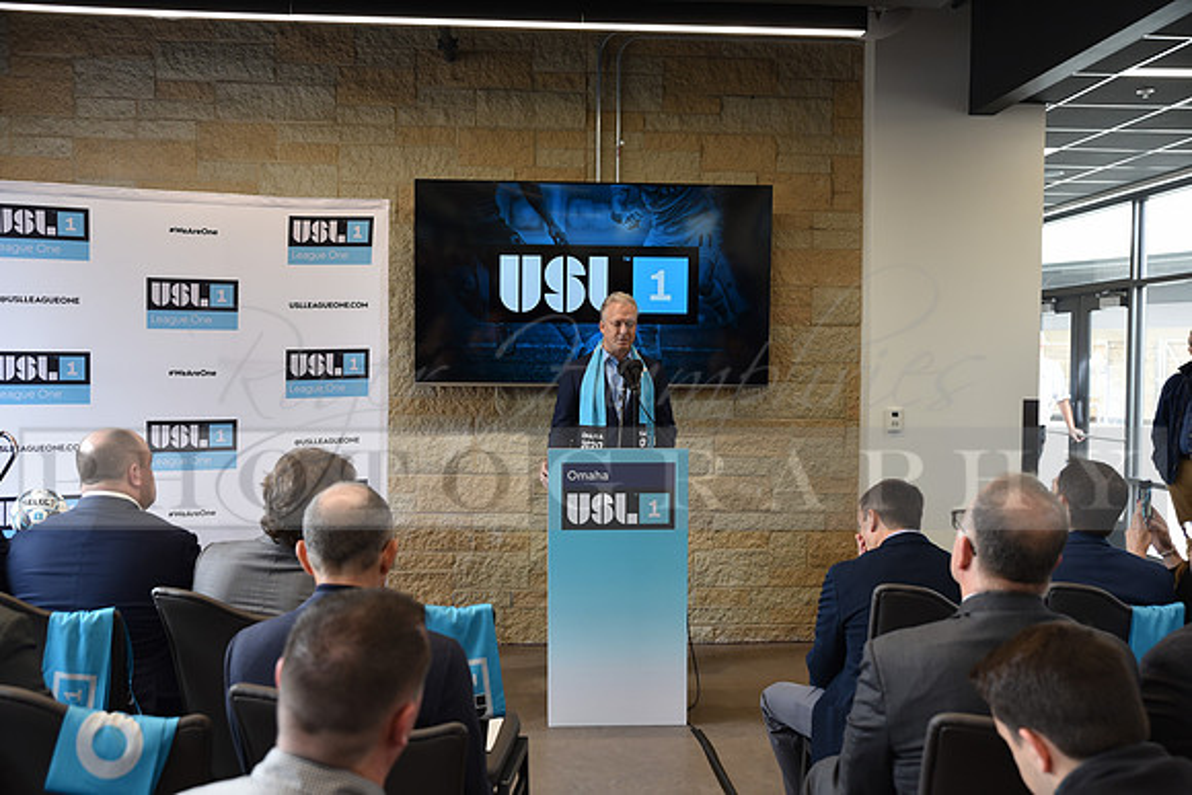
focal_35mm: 35
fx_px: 1159
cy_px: 398
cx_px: 596
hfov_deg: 54.4
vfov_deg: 37.9
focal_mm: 35
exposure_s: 1/60
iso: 400
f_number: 3.5
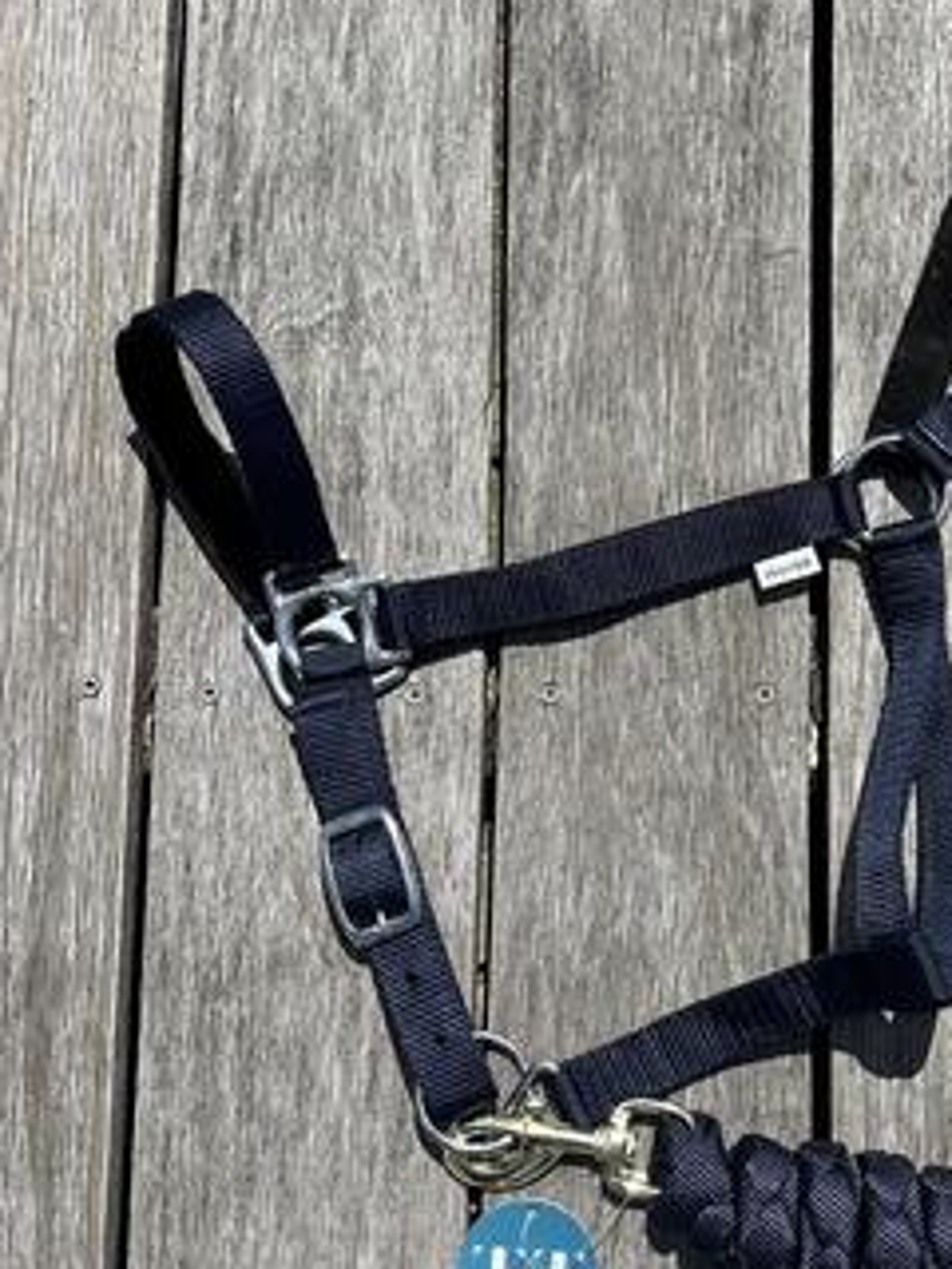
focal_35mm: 52
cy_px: 611
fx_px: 1907
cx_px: 722
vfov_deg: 36.8
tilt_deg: -81.9
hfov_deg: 27.6
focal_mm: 5.1
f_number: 1.6
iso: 50
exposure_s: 1/5848
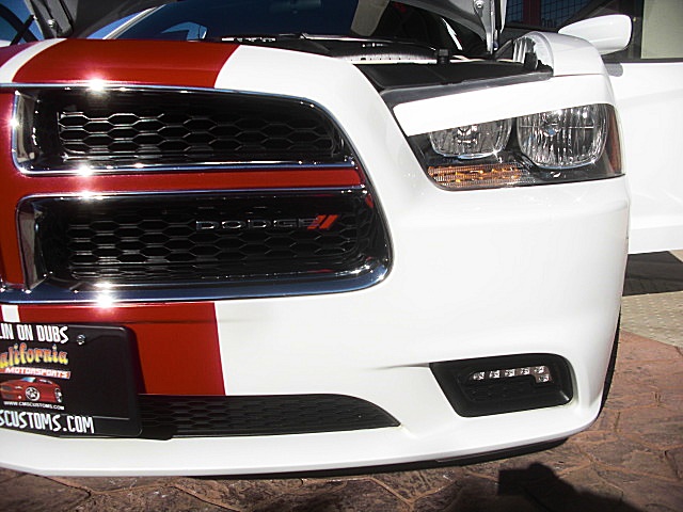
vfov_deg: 39.7
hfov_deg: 51.4
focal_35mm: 36
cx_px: 342
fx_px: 710
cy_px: 256
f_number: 7.9
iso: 50
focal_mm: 6.3
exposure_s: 1/250
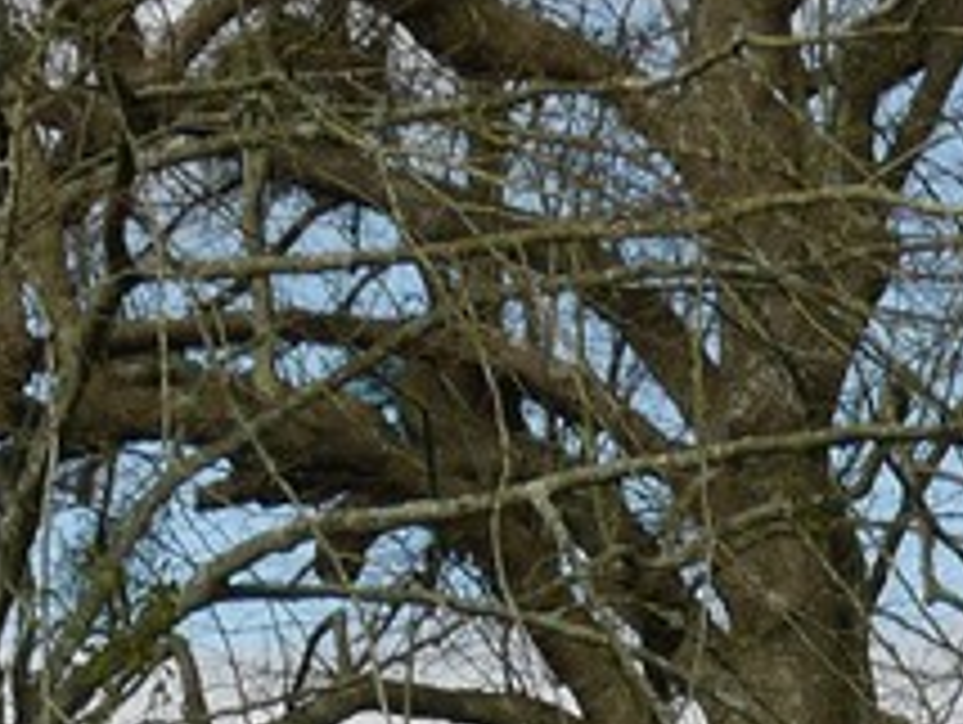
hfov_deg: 8.3
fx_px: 6656
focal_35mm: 239
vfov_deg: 5.7
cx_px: 814
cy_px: 2320
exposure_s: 1/200
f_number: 5.6
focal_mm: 16
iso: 160
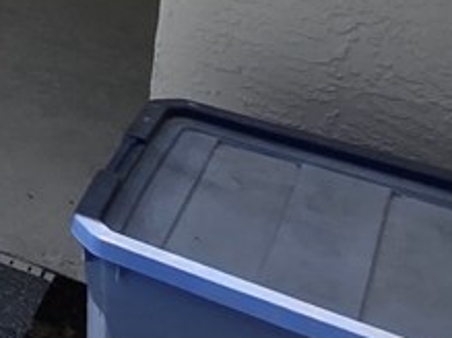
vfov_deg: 13.4
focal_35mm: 95
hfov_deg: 15.0
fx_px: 1240
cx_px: -551
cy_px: -340
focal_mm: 1.7
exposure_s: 1/504
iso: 25
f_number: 2.2
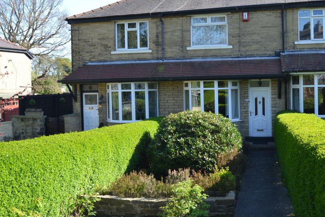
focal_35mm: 40
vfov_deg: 33.3
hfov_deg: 48.4
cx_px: 180
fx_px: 361
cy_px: 90
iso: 140
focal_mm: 22
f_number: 5.6
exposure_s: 1/125
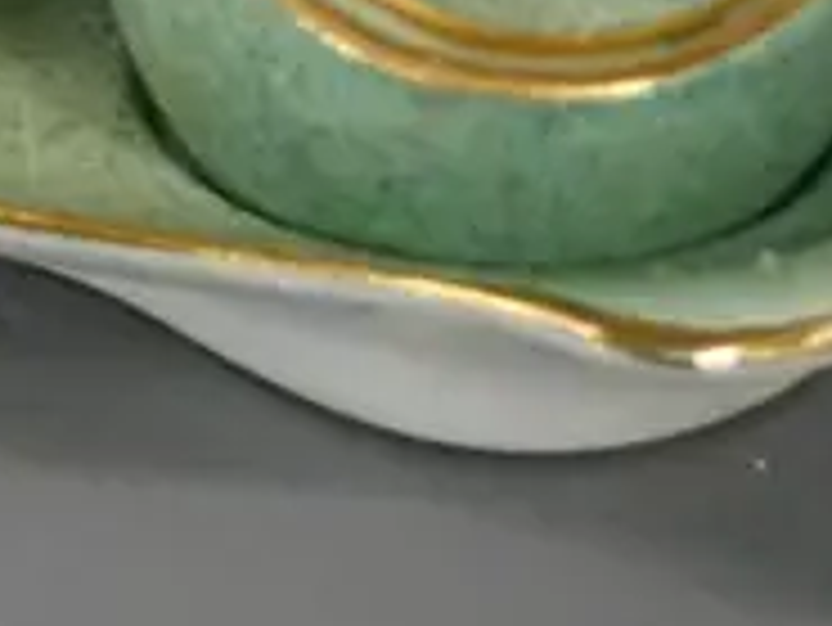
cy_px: -567
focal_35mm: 254
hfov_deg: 7.5
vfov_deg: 5.7
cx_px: -890
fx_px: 6109
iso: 3200
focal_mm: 23
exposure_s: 1/160
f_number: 4.7
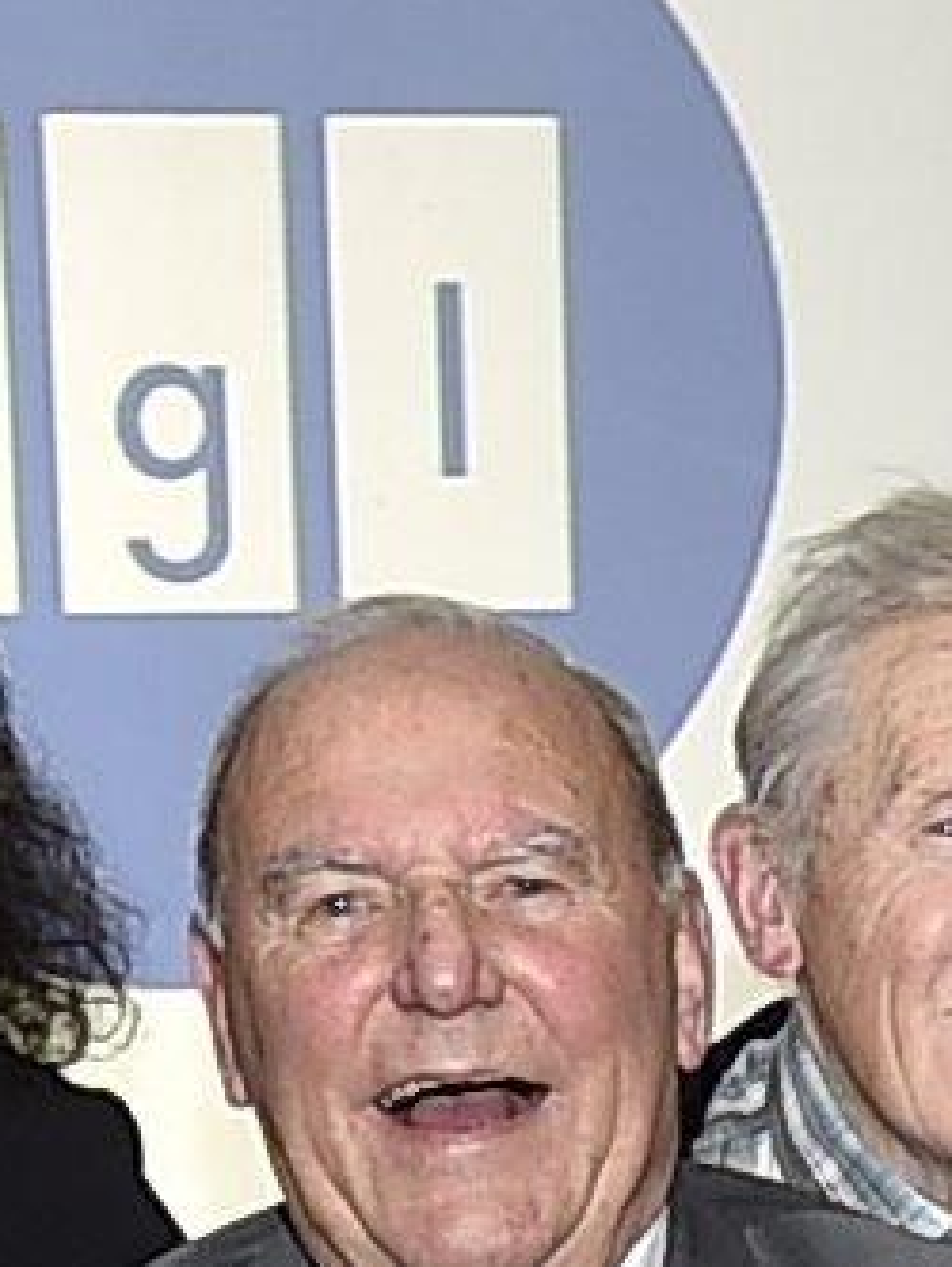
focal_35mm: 213
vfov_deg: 8.6
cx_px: 1596
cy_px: 2892
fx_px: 7805
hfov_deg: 6.8
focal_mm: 20
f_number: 4.5
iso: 400
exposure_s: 1/80
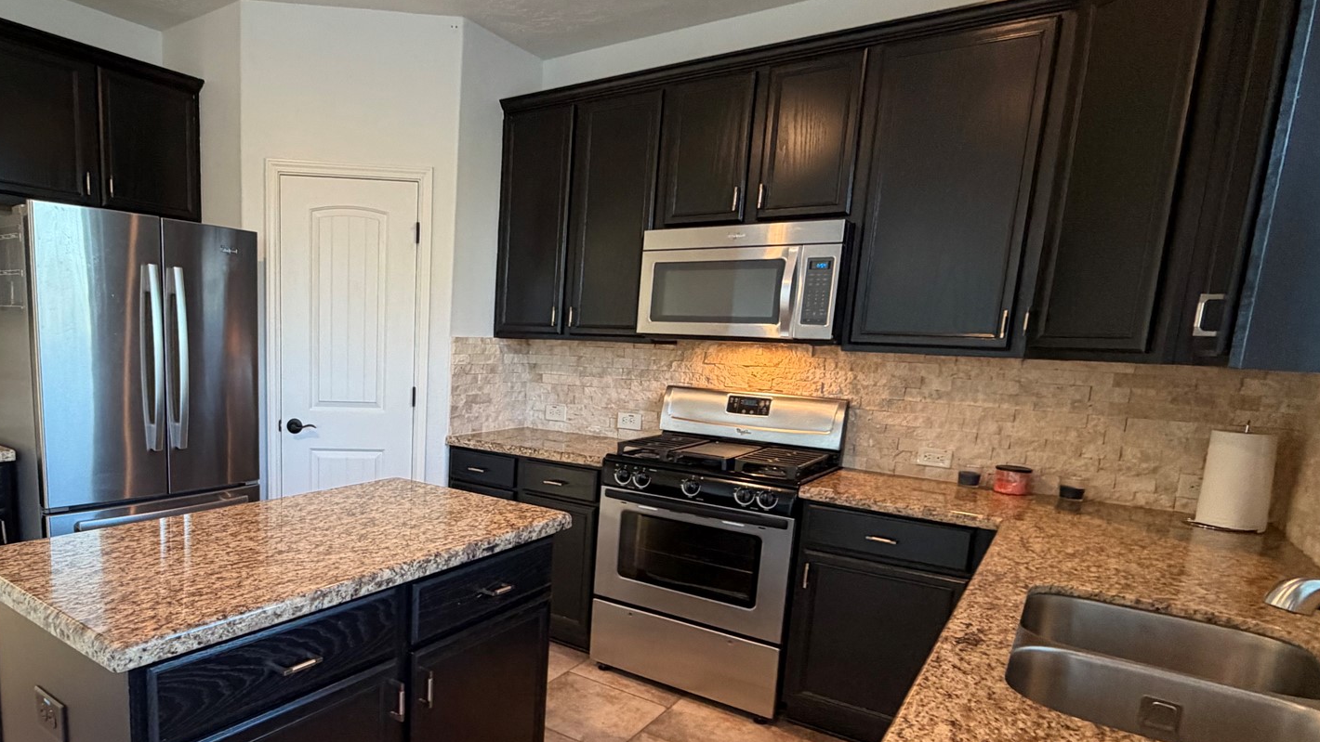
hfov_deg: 79.1
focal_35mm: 22
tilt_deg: -7.6
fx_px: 770
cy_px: 455
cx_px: 466
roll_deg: -1.0
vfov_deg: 51.1
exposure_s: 1/60
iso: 320
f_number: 2.2
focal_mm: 2.22
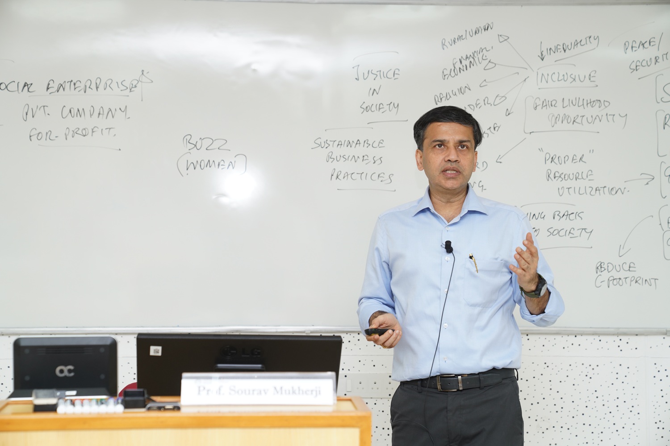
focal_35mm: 70
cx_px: 335
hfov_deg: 28.8
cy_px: 223
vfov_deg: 19.5
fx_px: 1303
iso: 500
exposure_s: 1/200
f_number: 4
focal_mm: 70
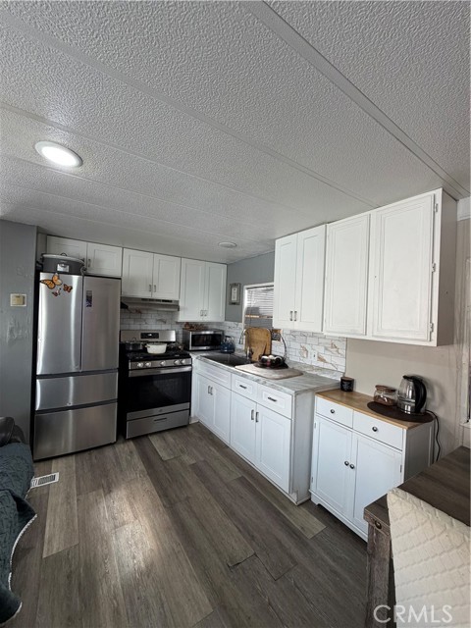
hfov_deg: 85.7
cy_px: 314
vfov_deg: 102.1
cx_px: 236
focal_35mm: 14
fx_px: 254
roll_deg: -1.4
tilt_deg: +0.1
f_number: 2.2
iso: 200
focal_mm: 2.22
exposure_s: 1/120
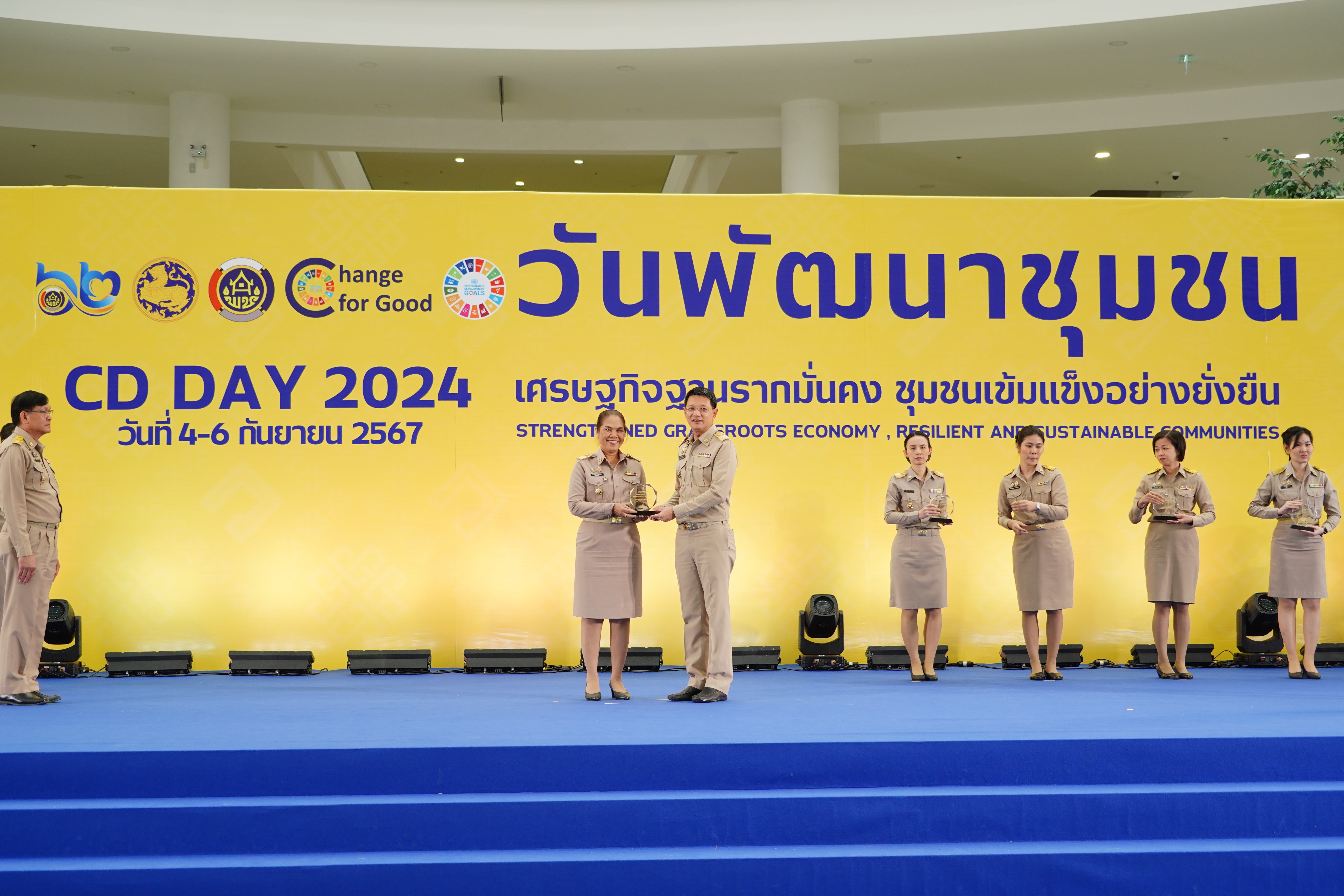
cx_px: 672
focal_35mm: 46
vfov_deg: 29.2
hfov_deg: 42.7
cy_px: 448
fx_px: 1717
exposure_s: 1/80
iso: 500
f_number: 4.5
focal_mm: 46
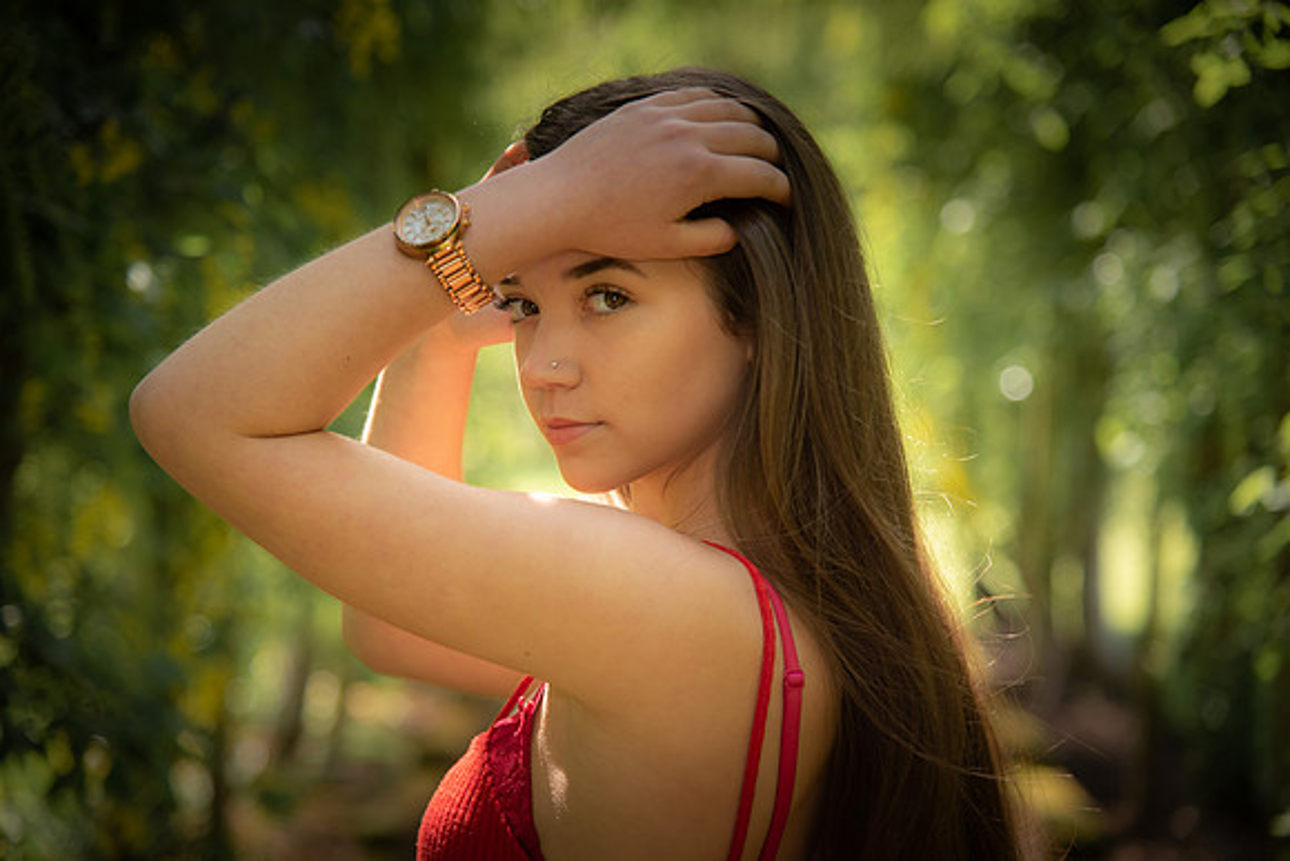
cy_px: 430
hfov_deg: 18.6
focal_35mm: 110
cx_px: 645
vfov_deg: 12.5
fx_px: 3942
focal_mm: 110
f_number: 4.5
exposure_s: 1/80
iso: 100
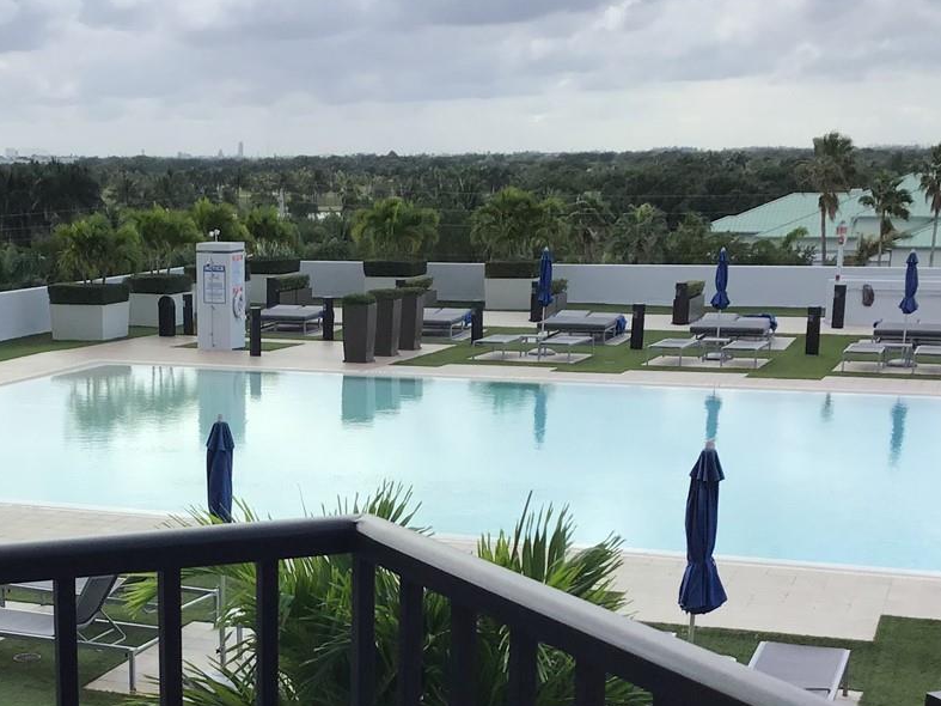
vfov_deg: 22.9
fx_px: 1712
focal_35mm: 63
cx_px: 222
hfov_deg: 30.2
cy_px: 596
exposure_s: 1/691
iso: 25
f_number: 2.4
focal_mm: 3.3
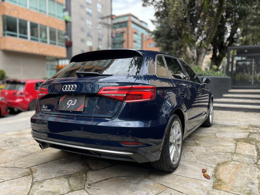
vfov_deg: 53.1
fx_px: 195
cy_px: 98
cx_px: 130
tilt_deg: -4.5
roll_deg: +0.0
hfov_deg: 67.3
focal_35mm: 26
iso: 50
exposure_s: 1/615
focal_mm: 5.1
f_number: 1.6
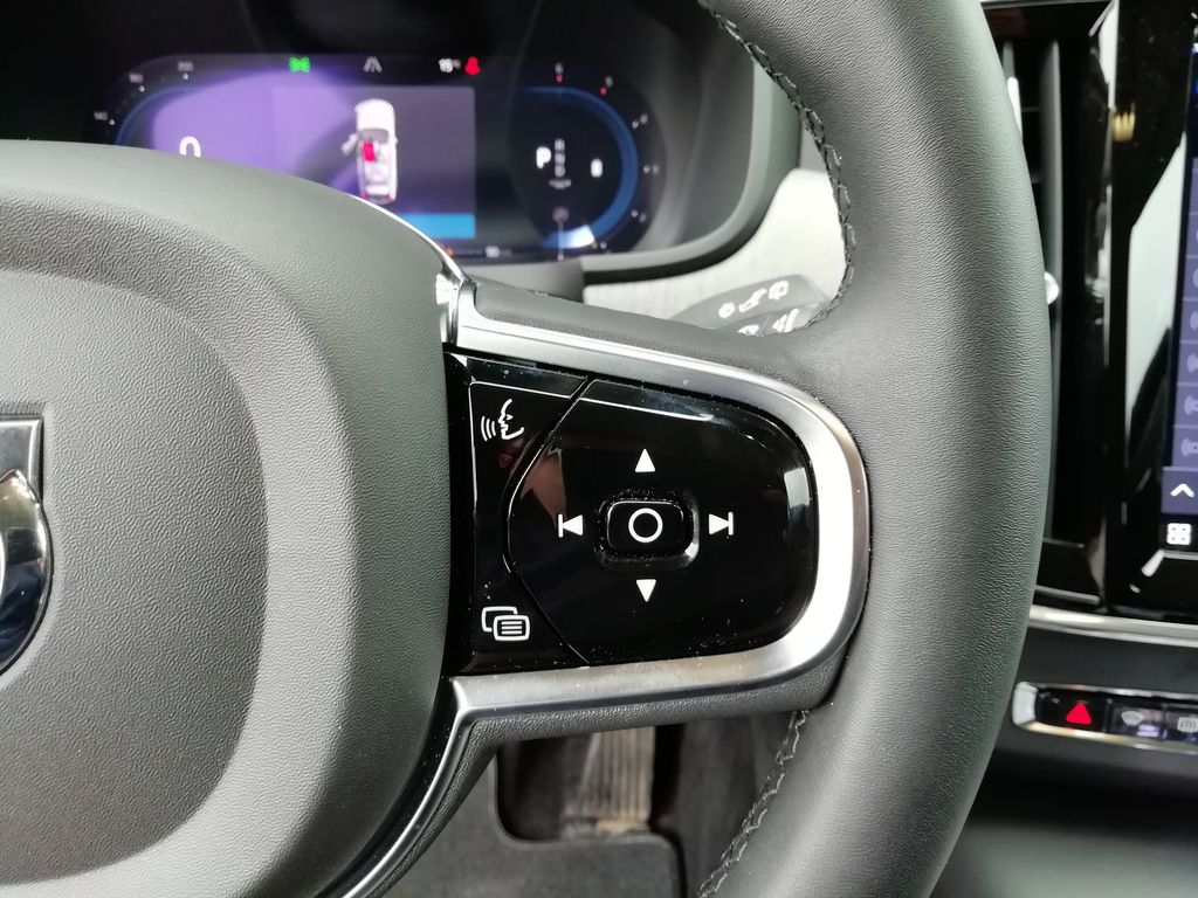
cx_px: 599
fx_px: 900
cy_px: 449
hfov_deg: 67.3
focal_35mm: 26
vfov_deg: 53.1
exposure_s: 1/33.3
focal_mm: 3.21
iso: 125
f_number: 2.2
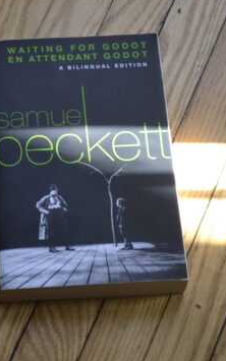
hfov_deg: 6.7
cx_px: 11
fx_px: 1911
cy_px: 70
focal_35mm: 194
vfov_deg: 10.8
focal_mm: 44
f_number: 5.3
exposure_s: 1/60
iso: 400
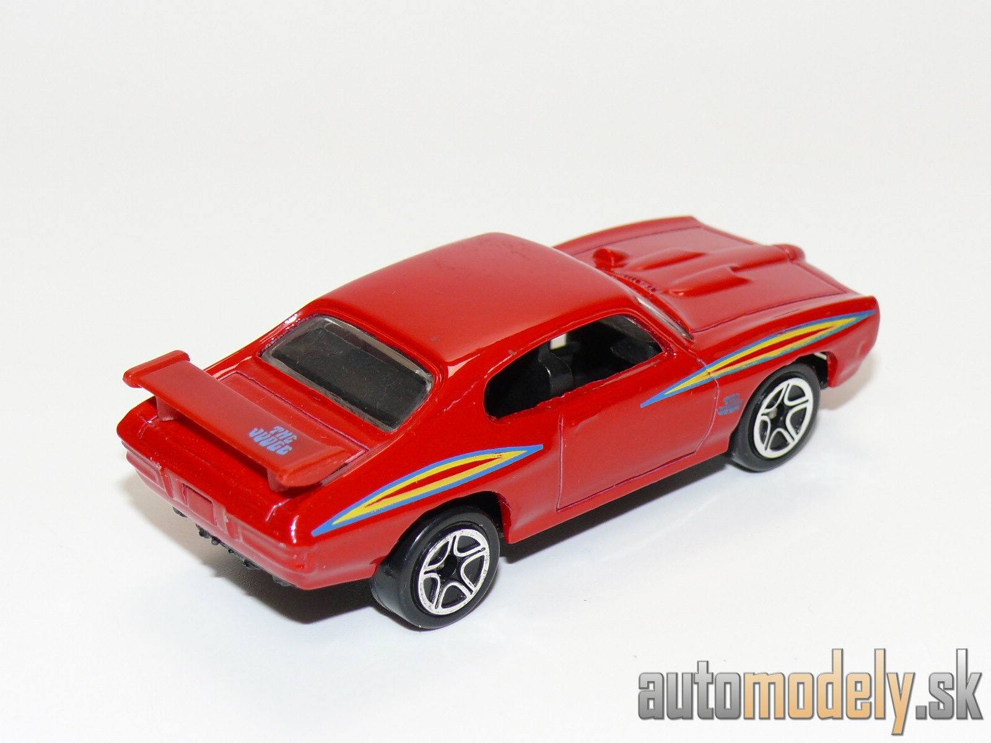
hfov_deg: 20.7
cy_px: 372
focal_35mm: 95
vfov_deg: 15.6
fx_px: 2720
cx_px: 496
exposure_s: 1/30
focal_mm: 12.9
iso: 100
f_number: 4
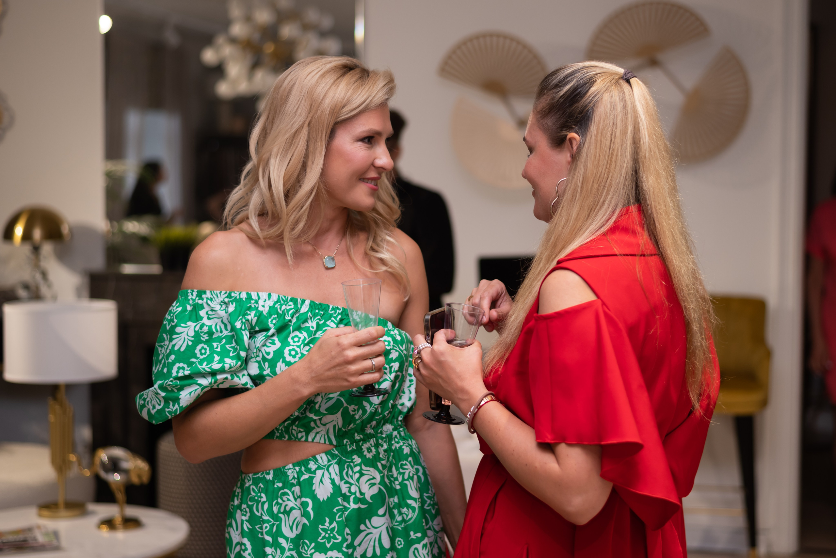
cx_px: 418
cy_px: 279
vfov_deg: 27.0
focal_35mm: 50
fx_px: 1162
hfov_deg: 39.6
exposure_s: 1/200
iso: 160
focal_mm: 50
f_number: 2.2
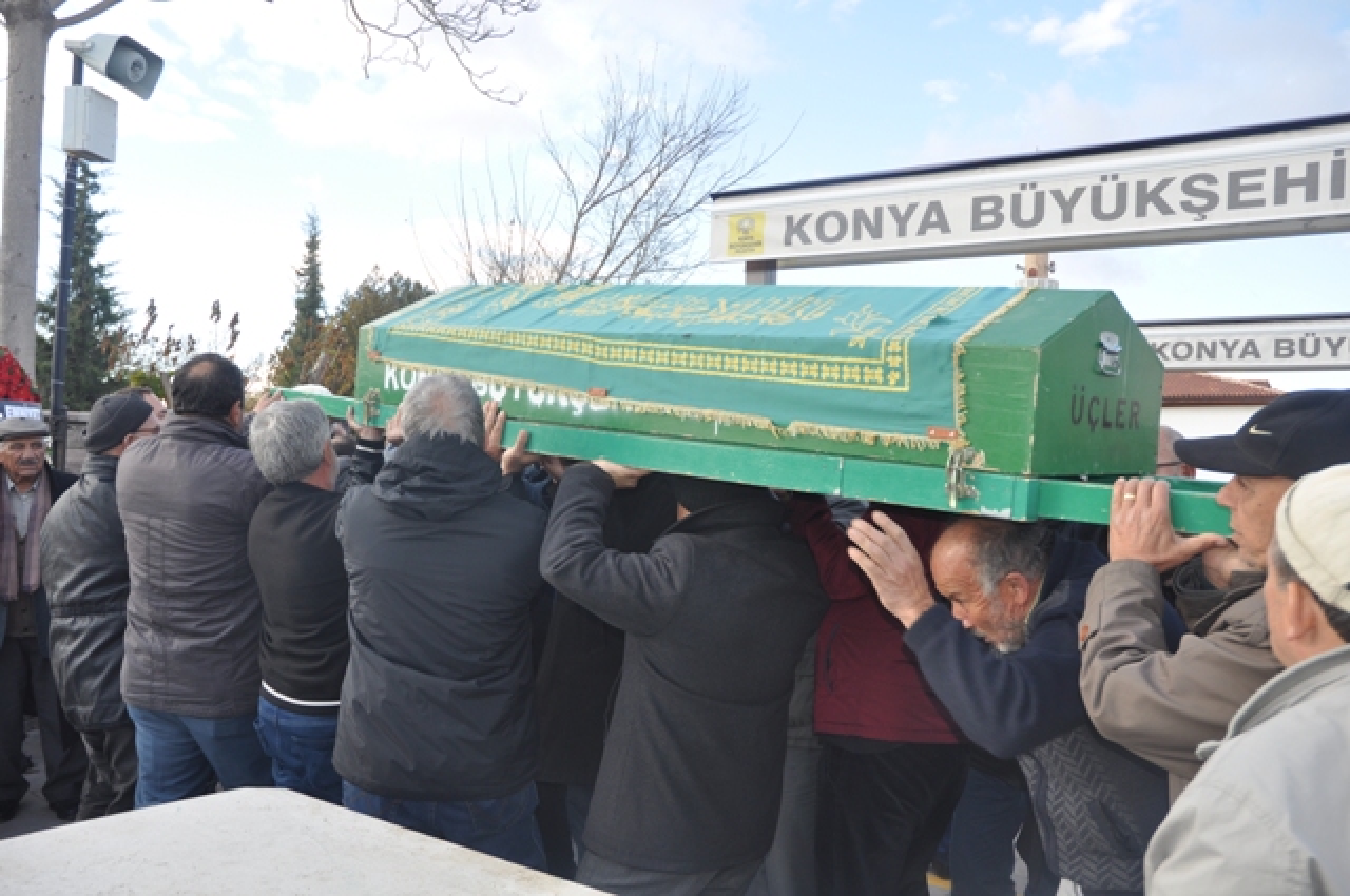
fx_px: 1236
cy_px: 448
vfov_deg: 39.9
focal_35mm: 33
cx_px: 675
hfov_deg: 57.3
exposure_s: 1/200
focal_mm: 22
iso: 200
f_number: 5
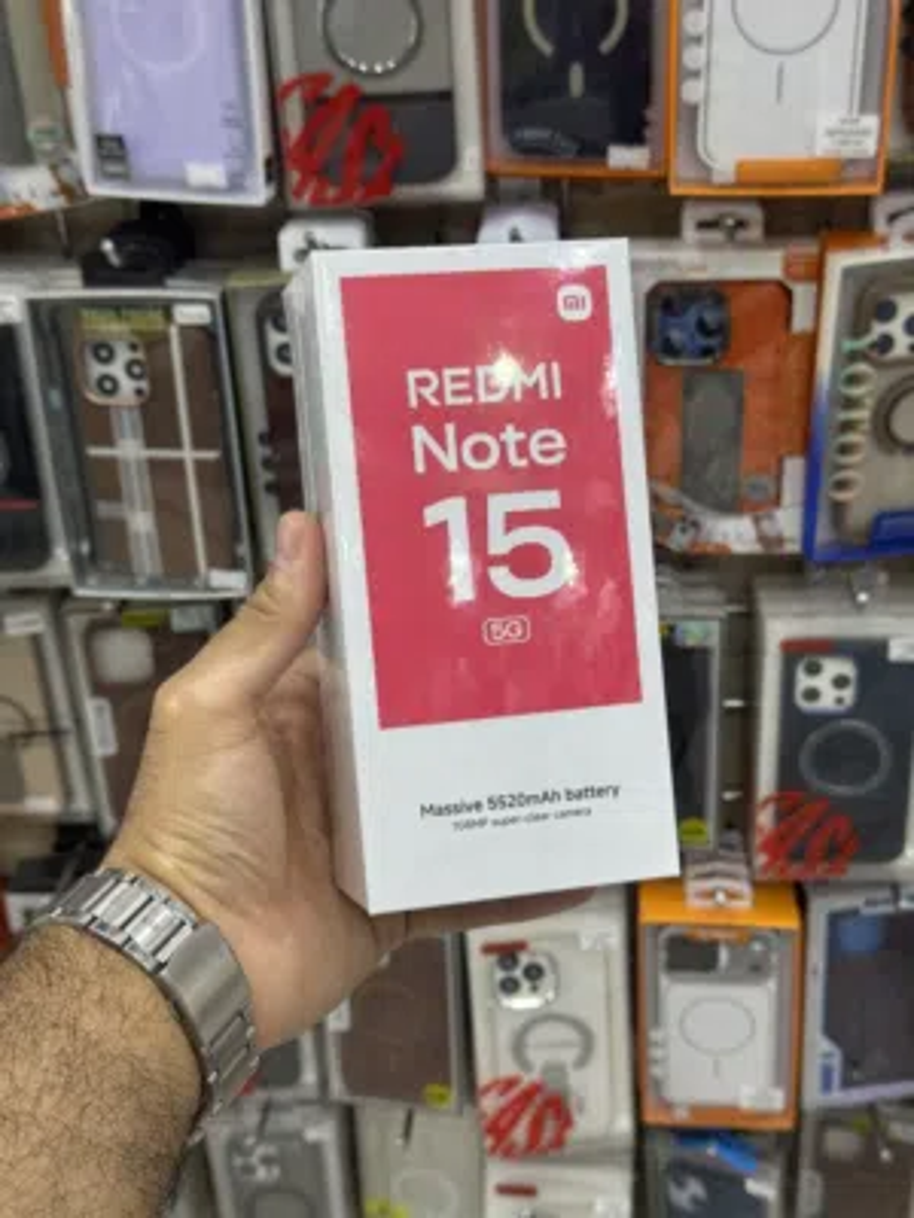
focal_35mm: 48
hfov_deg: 30.3
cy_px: 609
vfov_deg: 39.7
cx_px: 457
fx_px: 1690
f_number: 1.78
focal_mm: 6.76
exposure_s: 1/792
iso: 64
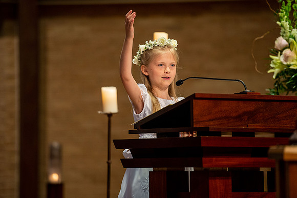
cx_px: 148
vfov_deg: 6.9
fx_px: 1649
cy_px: 99
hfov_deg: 10.3
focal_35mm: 200
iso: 1600
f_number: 3.2
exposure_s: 1/125
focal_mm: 200
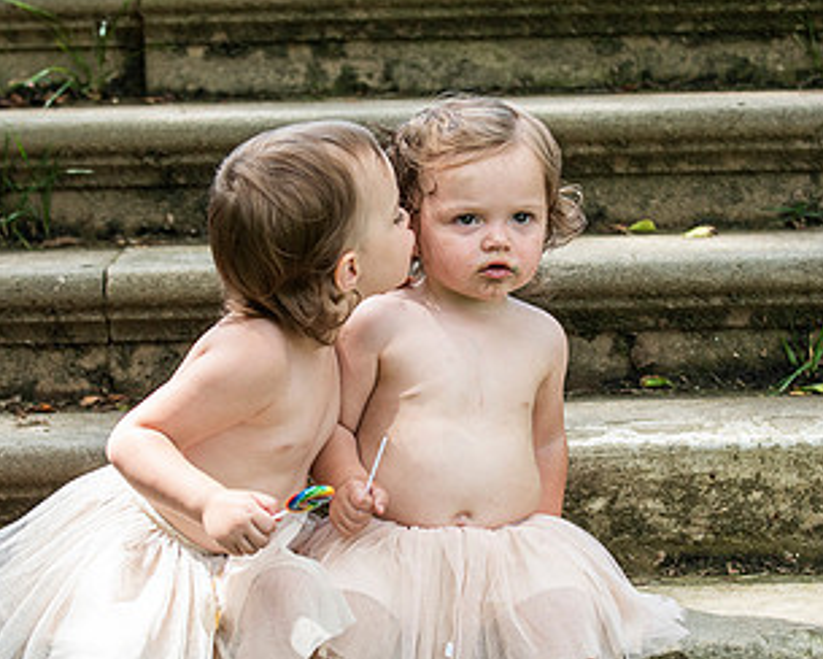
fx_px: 3556
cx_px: 412
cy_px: 396
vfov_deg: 10.6
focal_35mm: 146
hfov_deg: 13.2
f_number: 3.5
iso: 640
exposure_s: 1/1000
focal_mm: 78
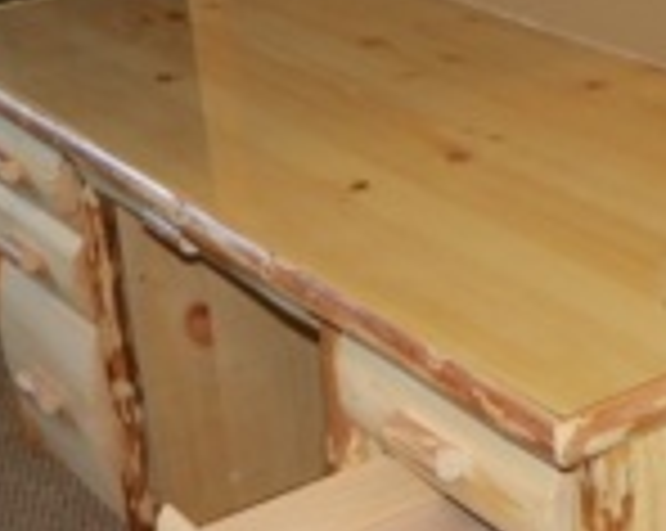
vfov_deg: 18.9
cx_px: 389
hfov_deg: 23.9
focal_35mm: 80
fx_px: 1575
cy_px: 459
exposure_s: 1/30
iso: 200
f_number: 2.8
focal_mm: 5.7
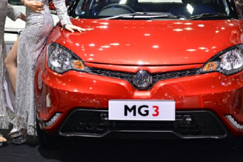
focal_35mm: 111
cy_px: 16
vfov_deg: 12.3
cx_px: 172
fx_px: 749
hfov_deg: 18.3
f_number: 5.6
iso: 1250
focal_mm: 58
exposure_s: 1/80
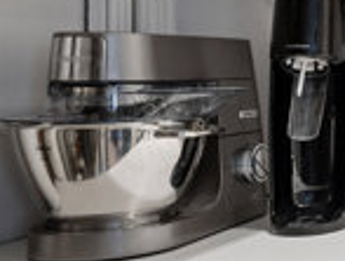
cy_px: 65
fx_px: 729
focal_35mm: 73
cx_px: 704
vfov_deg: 20.1
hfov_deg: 17.8
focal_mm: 14
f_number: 11
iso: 125
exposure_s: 1/3.33
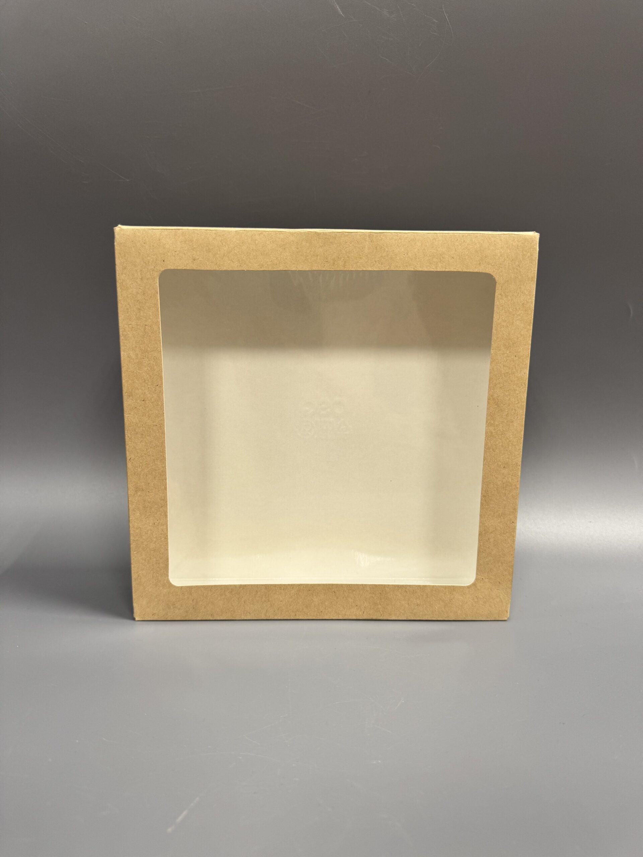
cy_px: 428
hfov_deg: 56.8
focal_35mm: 24
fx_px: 594
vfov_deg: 71.6
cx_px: 322
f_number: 1.78
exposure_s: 1/50
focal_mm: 6.76
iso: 125
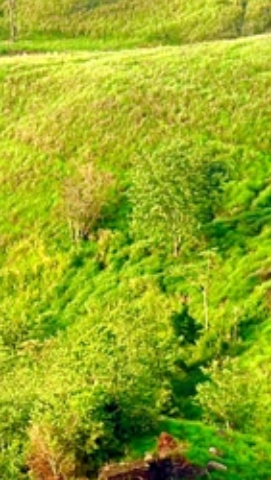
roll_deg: -0.7
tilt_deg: -8.8
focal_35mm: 230
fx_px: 2932
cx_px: -692
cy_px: 117
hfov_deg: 4.9
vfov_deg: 9.4
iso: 80
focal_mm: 6.76
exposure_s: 1/517
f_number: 1.78
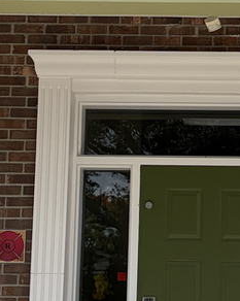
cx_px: 217
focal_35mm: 87
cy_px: 220
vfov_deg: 21.8
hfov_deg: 17.4
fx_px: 774
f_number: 1.6
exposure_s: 1/3448
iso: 64
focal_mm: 5.96
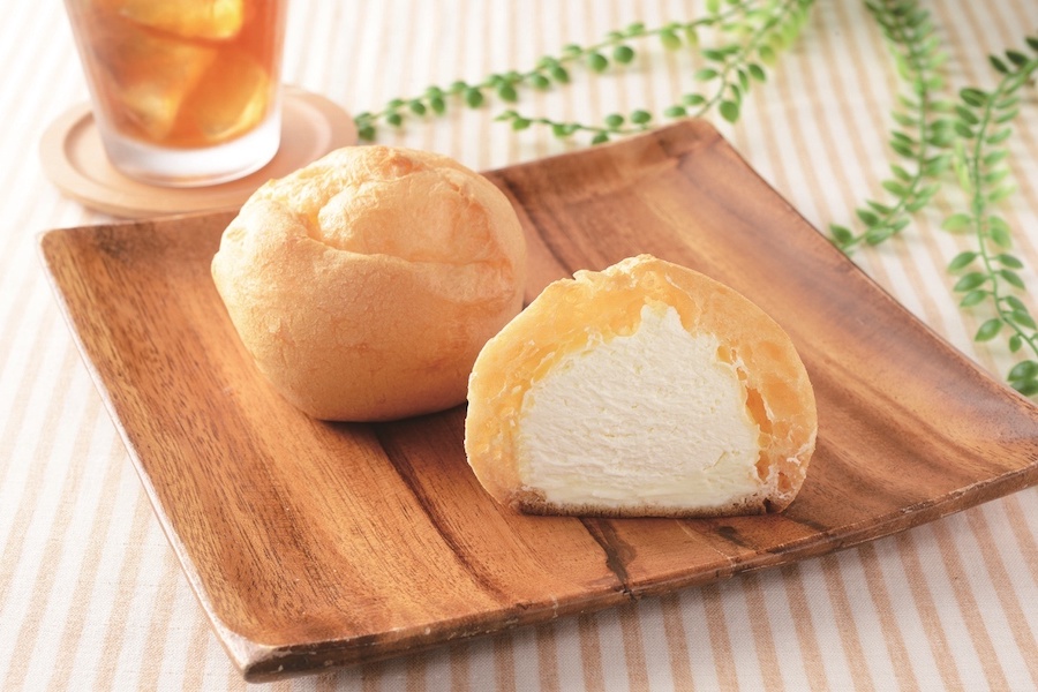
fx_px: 1730
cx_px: 519
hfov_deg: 33.4
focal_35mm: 60
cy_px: 346
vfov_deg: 22.6
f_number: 16
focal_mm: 60
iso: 100
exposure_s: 1/125
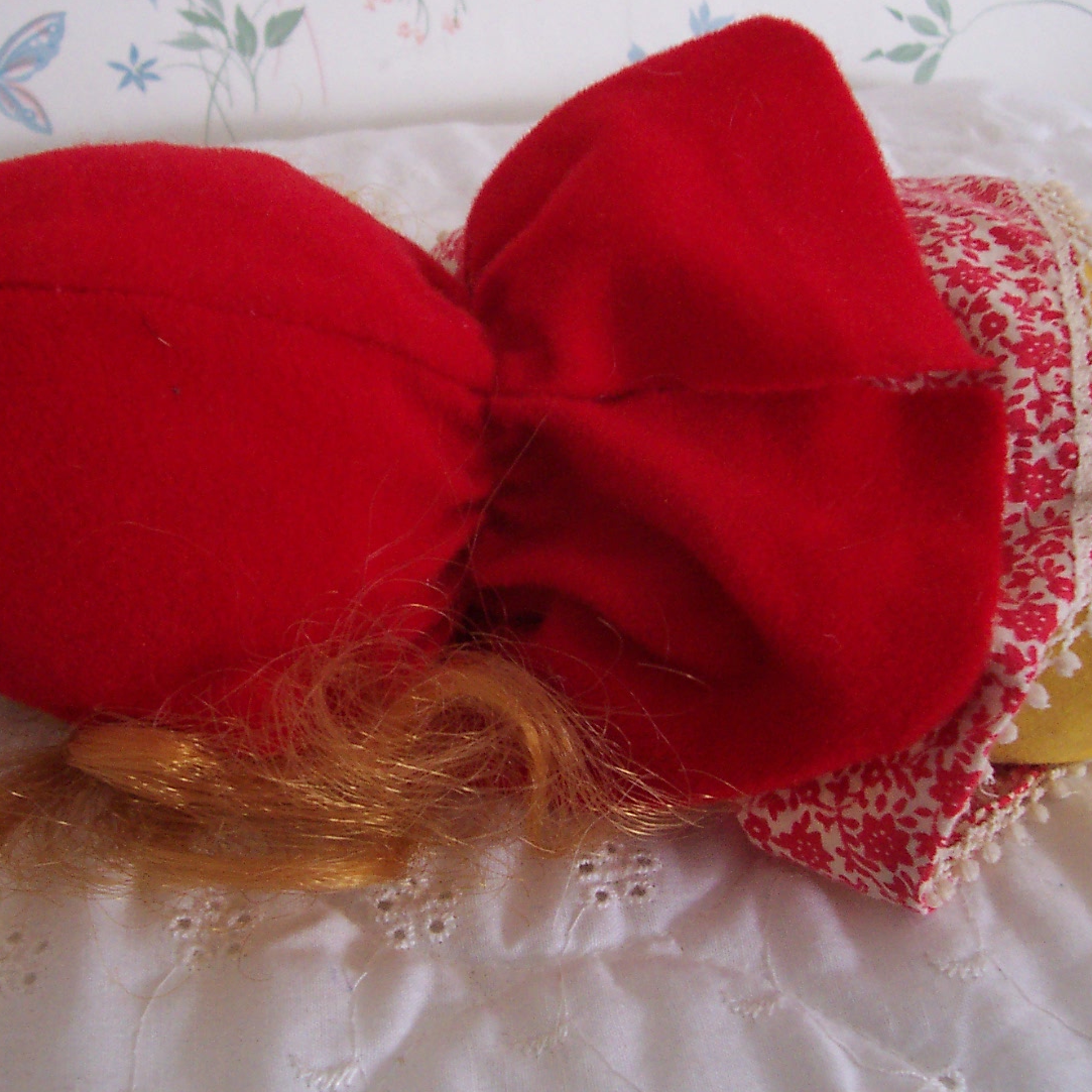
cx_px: 485
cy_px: 477
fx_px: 1785
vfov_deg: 34.0
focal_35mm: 50
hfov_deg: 34.0
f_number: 2.8
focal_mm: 5.6
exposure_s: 1/30
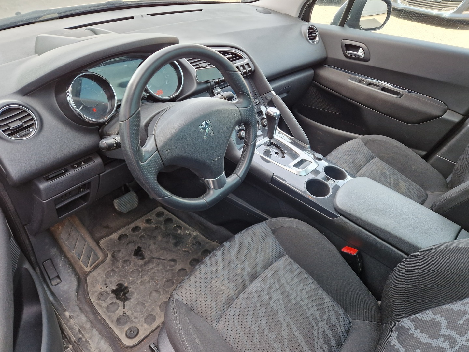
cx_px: 234
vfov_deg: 58.9
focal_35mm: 23
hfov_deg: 73.9
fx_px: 312
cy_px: 176
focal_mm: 5.4
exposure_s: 1/180
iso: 100
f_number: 1.8
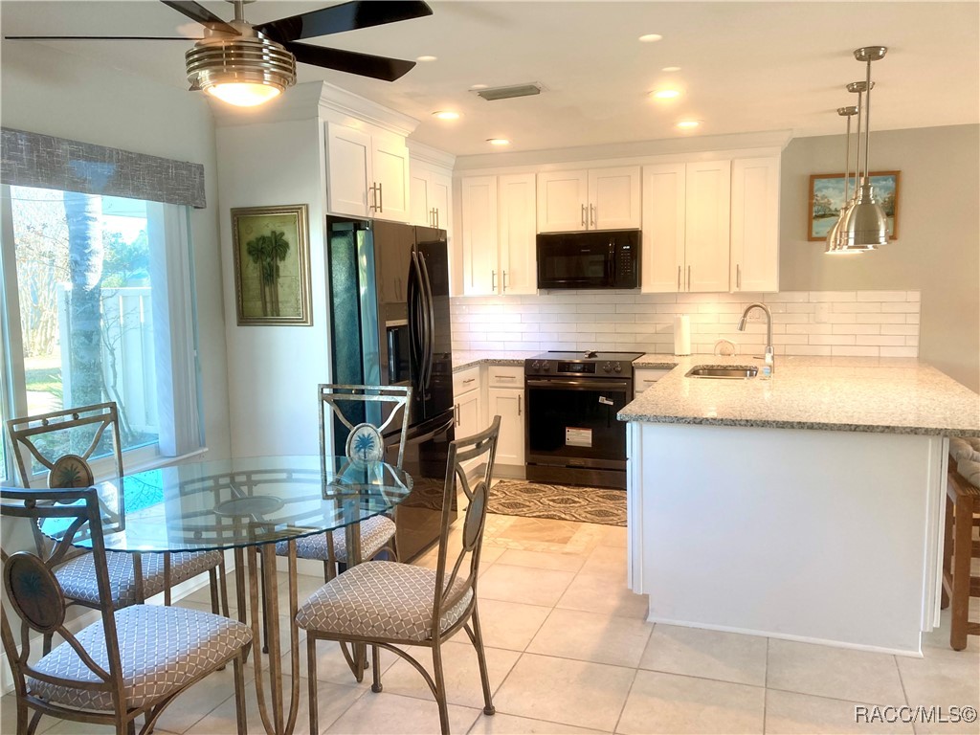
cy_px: 368
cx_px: 490
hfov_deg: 63.4
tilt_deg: -5.7
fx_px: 793
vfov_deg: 49.7
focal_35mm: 28
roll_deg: +0.9
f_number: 1.8
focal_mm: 3.99
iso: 50
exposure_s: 1/60
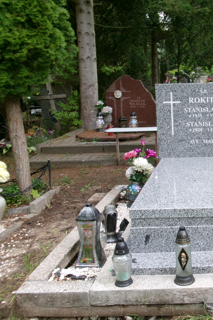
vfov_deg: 49.6
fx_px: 346
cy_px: 160
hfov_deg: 31.9
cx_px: 206
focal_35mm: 39
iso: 100
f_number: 3.9
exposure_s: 1/60
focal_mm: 5.1
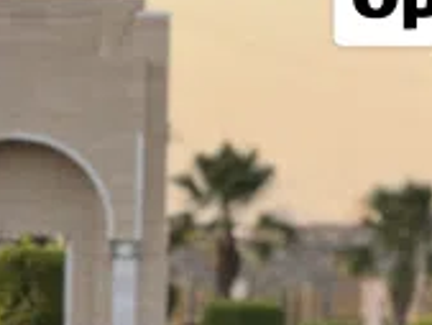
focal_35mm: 455
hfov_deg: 4.3
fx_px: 5682
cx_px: -51
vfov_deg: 3.3
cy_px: 415
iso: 50
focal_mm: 15.66
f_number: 2.8
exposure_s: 1/188
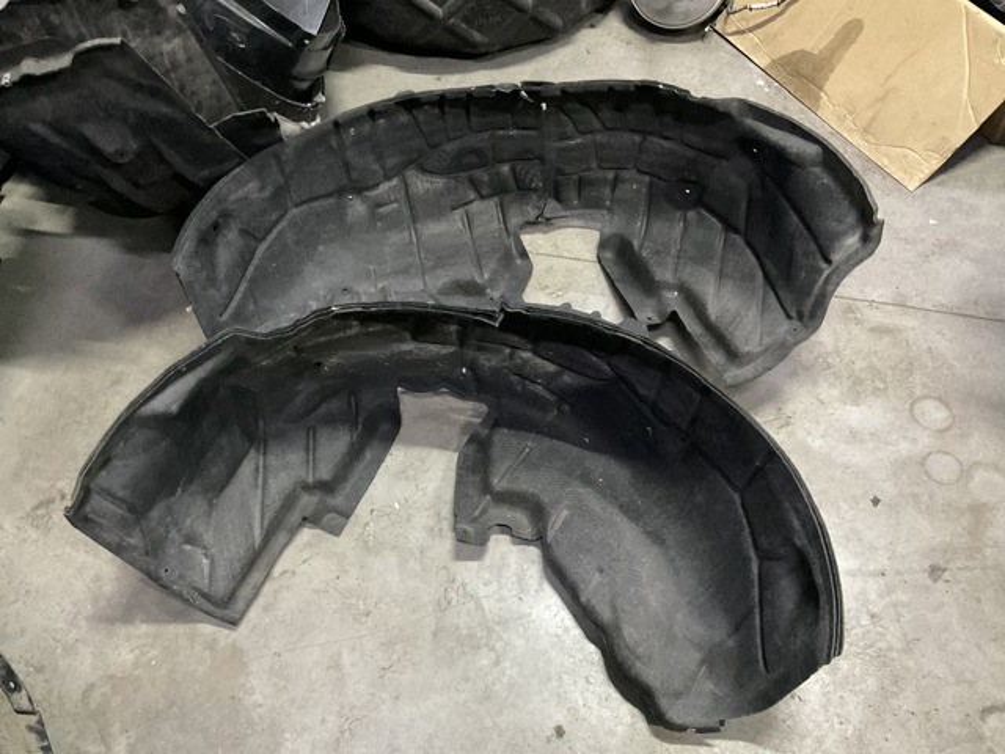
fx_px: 842
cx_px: 502
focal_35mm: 29
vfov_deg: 48.2
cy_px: 377
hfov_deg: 61.7
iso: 500
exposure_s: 1/25
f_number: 1.8
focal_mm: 3
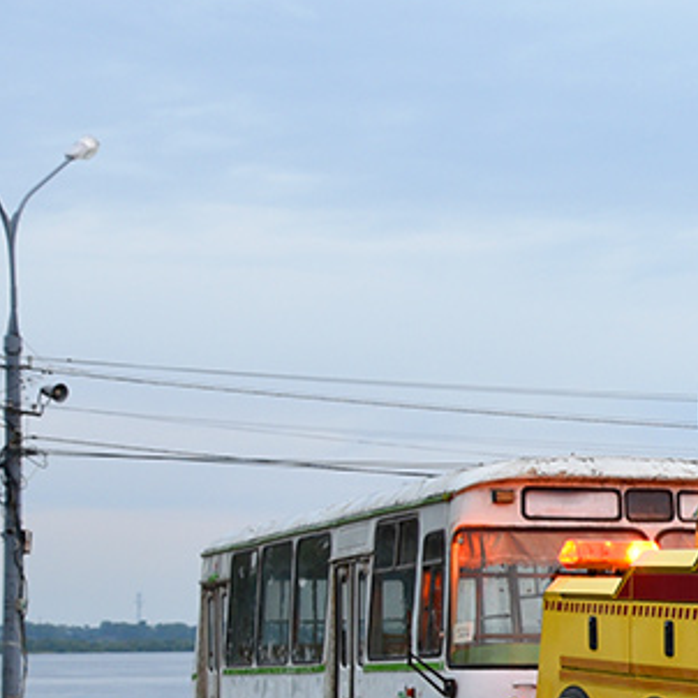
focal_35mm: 135
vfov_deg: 12.9
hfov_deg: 12.1
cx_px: 1180
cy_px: 541
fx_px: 3080
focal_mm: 40
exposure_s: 1/20
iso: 500
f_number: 7.1
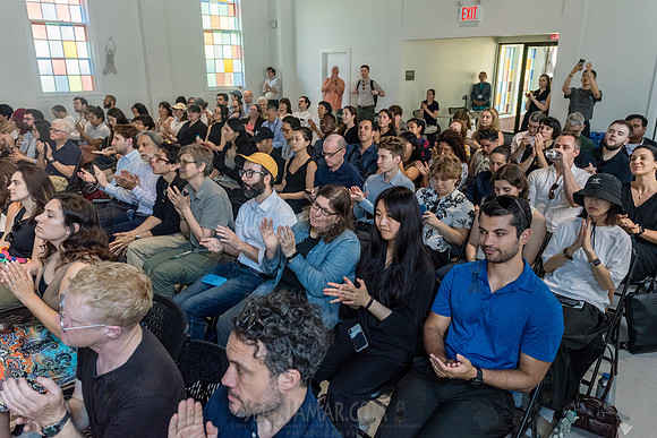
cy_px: 219
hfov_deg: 69.0
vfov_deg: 49.3
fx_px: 478
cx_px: 328
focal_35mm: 26
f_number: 4
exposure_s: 1/400
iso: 4000
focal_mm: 24
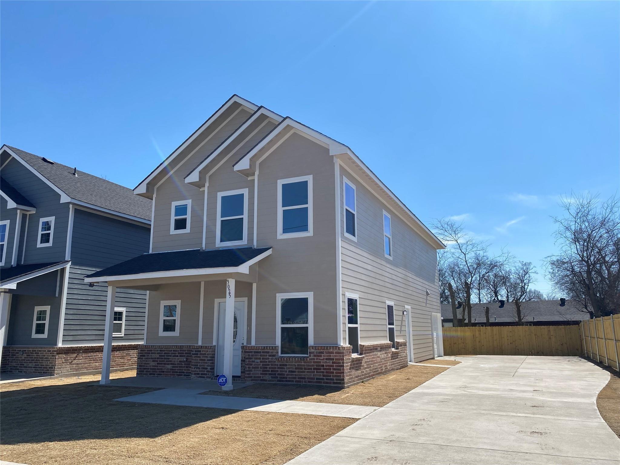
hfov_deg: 67.3
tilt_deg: +9.3
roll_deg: +0.4
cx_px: 310
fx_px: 466
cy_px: 232
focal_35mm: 26
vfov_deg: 53.1
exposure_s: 1/4274
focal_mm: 4.25
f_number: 1.8
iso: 32
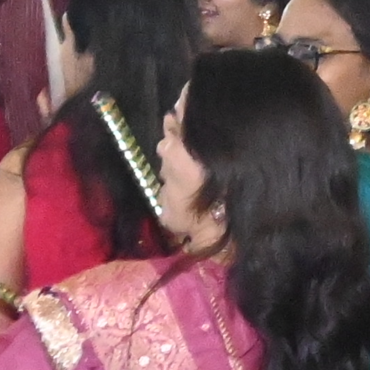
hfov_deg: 4.9
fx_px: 4090
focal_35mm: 338
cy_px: -366
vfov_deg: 5.1
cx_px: 1169
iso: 8000
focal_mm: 25.5
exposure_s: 1/80
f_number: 7.1
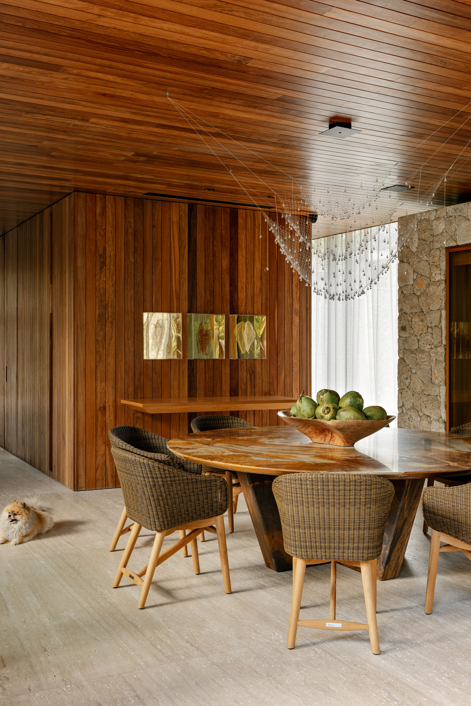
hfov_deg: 36.9
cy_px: 347
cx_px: 238
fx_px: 707
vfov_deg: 53.1
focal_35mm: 36
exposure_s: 1/2.5
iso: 200
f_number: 9
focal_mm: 43.3
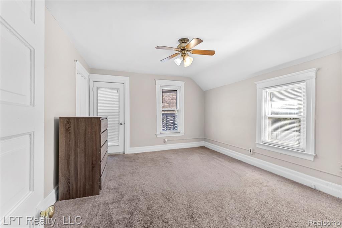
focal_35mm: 14
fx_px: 133
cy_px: 114
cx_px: 171
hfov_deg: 104.3
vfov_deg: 81.2
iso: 500
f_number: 8
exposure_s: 1/6
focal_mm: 14
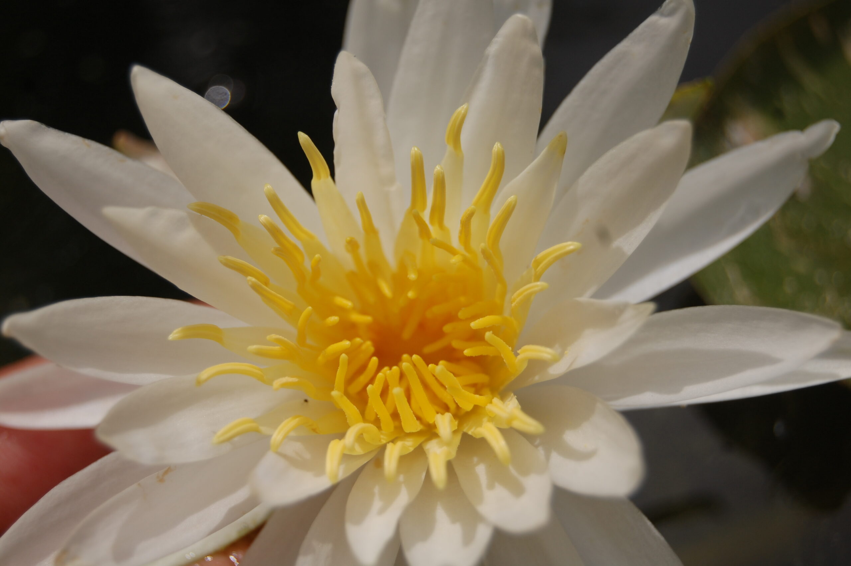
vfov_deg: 18.1
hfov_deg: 27.0
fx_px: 1771
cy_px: 283
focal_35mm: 75
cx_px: 426
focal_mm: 50
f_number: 5.6
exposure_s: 1/1600
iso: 200
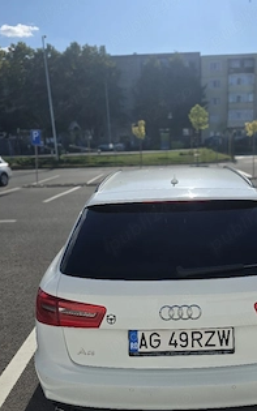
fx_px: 347
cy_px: 235
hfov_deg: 40.0
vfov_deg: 61.0
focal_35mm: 31
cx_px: 176
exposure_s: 1/10000
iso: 64
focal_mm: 6.3
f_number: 1.7
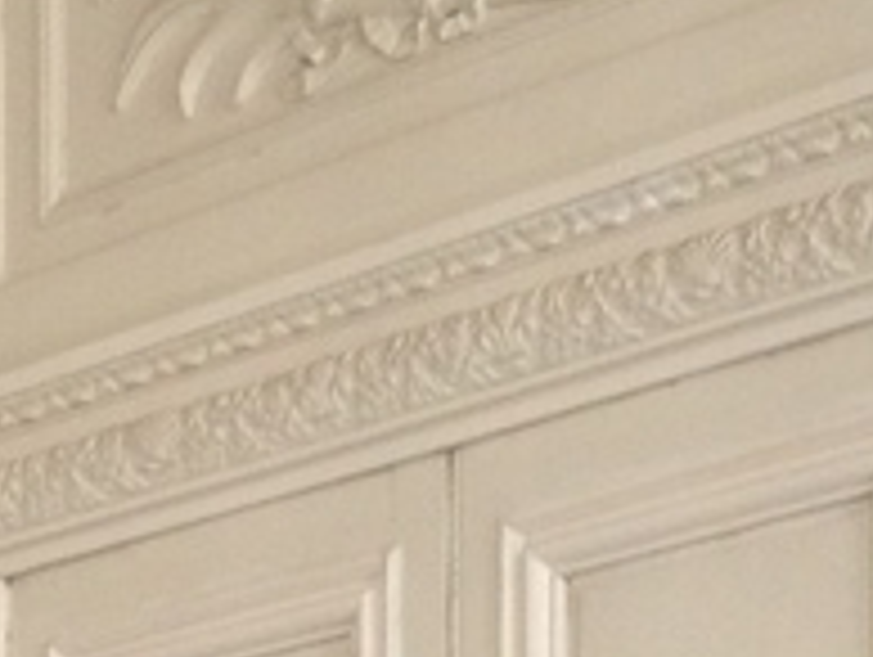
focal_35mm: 216
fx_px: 5454
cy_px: 1706
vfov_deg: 6.5
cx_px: -432
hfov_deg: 8.9
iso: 64
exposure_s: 1/20
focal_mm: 4.28
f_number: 2.4
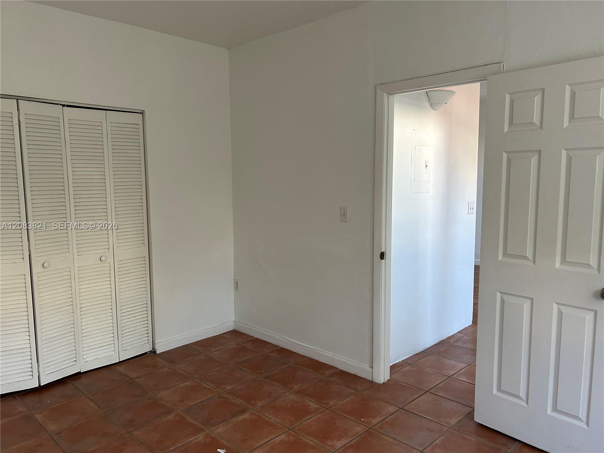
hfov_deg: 67.3
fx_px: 454
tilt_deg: -5.6
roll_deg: +0.7
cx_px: 302
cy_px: 226
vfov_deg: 53.1
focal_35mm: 26
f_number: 1.5
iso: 125
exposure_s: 1/120
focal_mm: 5.7
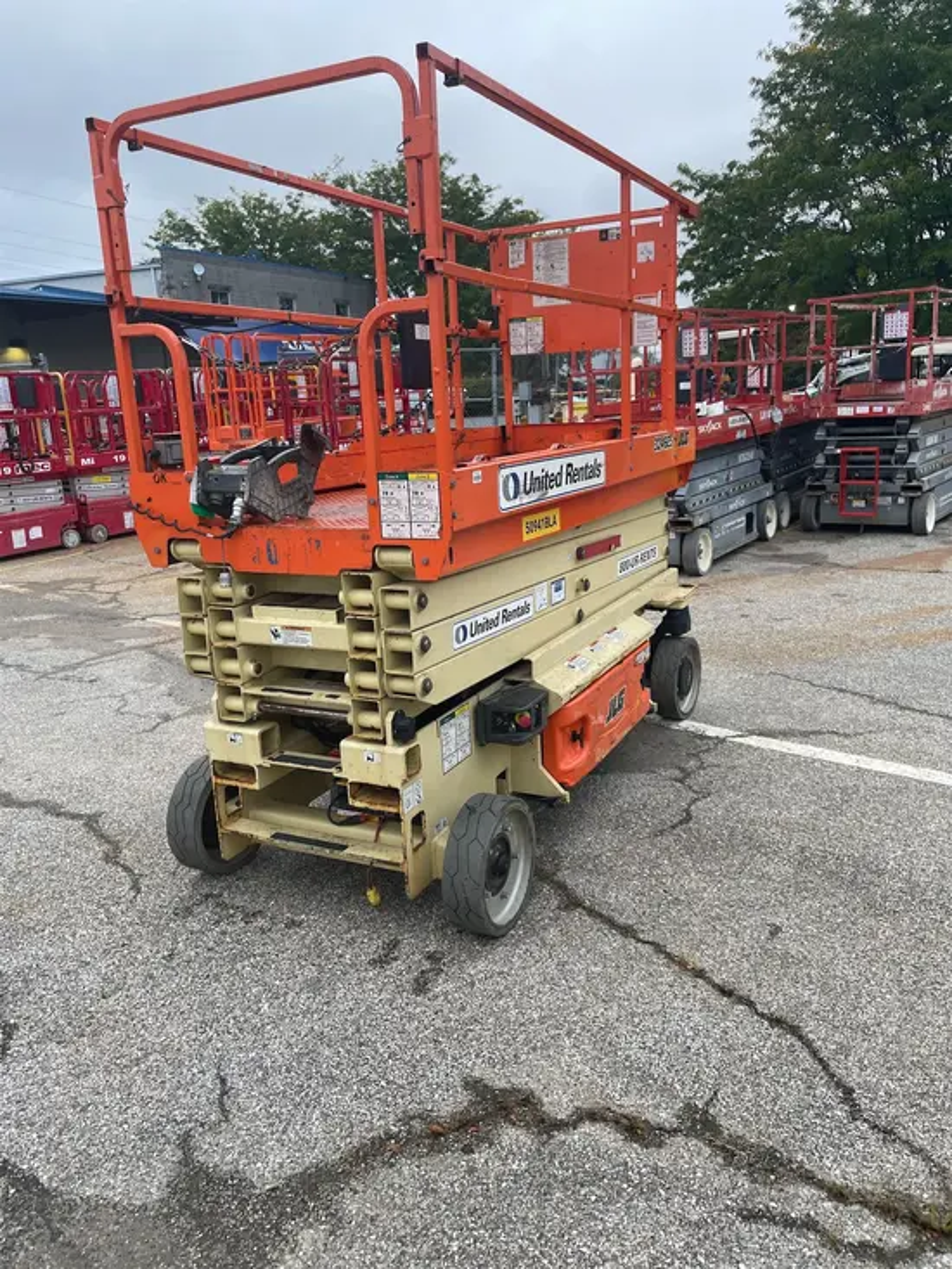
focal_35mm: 26
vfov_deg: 67.3
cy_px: 634
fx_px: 953
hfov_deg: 53.1
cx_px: 476
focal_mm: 4.2
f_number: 1.6
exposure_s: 1/121
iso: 50
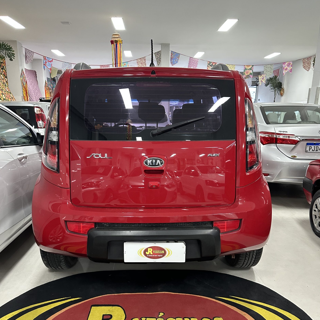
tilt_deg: -16.5
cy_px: 202
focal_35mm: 29
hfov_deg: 55.6
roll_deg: -0.6
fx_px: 303
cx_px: 157
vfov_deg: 54.9
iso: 400
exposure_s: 1/60
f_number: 1.78
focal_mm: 6.86
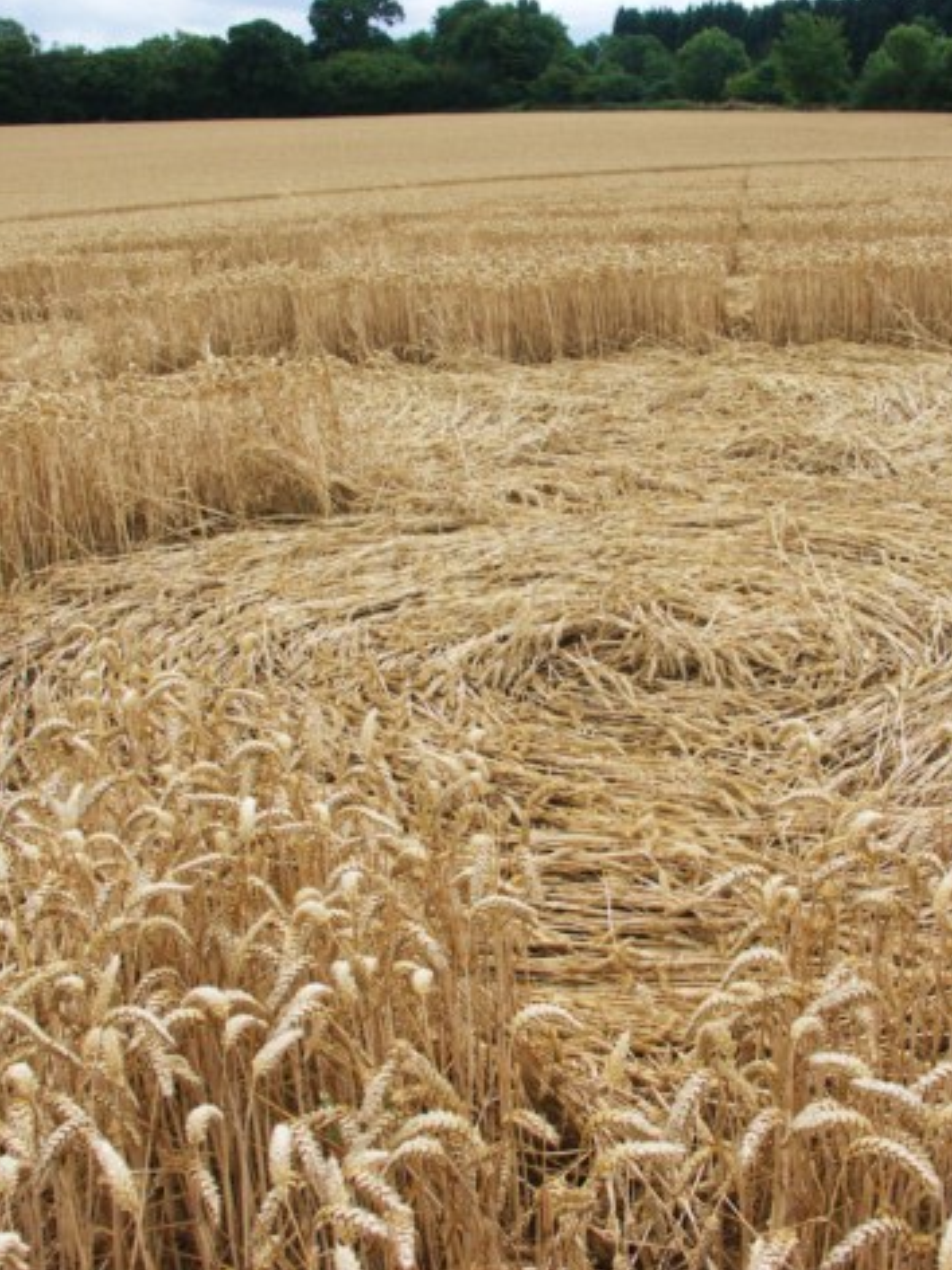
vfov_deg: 44.8
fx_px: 1540
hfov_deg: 34.2
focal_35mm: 42
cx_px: 600
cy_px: 630
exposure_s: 1/200
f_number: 5.6
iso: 50
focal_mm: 8
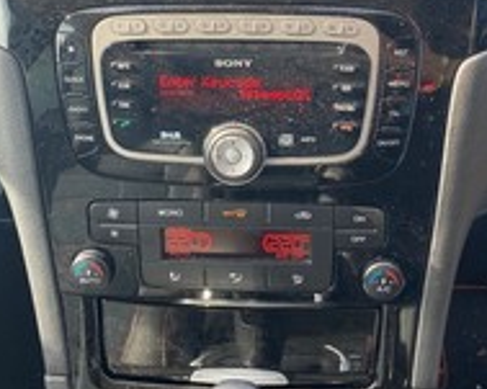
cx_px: 268
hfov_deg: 39.5
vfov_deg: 31.5
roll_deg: +3.5
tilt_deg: -37.3
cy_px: 95
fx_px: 677
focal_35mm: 47
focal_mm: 4.25
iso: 64
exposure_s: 1/122
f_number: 1.8
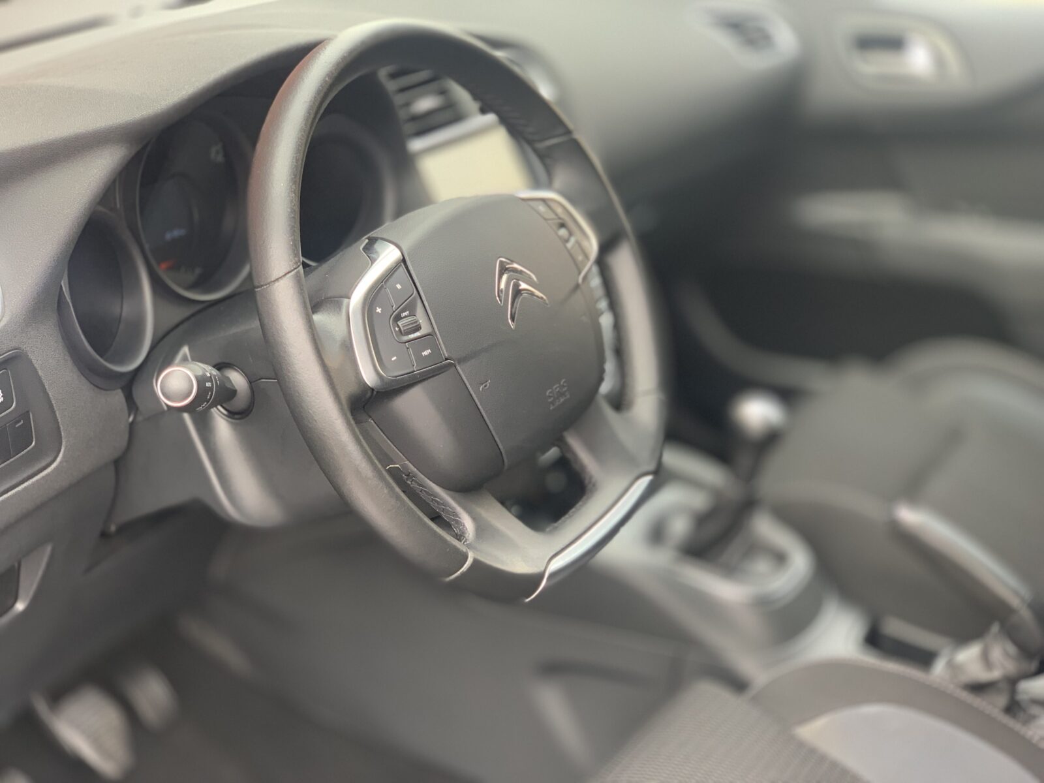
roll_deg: +1.0
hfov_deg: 36.8
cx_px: 522
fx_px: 1568
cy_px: 392
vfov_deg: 28.0
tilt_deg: -21.6
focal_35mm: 52
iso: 125
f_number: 2.4
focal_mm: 6
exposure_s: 1/122
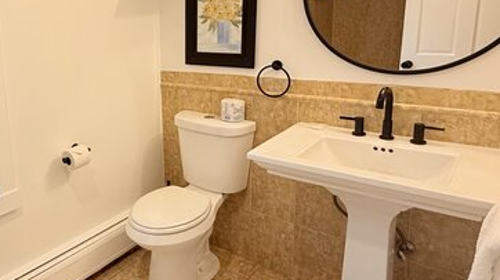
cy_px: 76
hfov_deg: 67.2
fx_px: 358
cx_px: 152
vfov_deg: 41.7
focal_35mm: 27
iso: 160
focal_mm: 2.22
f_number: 2.2
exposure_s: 1/120
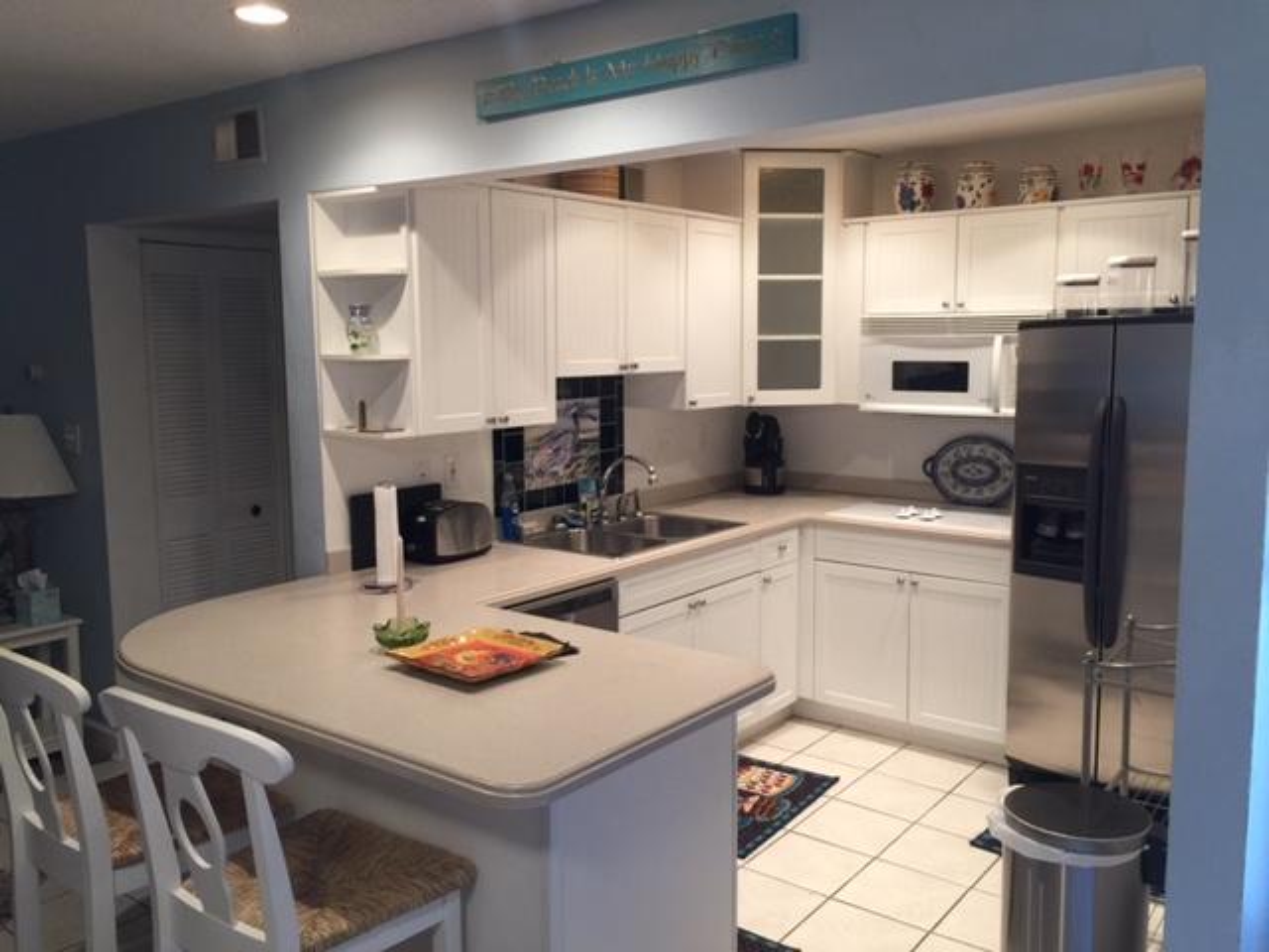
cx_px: 634
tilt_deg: -7.9
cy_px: 476
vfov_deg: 48.2
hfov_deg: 61.7
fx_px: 1063
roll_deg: -0.4
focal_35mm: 29
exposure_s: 1/15
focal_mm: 4.15
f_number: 2.2
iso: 64
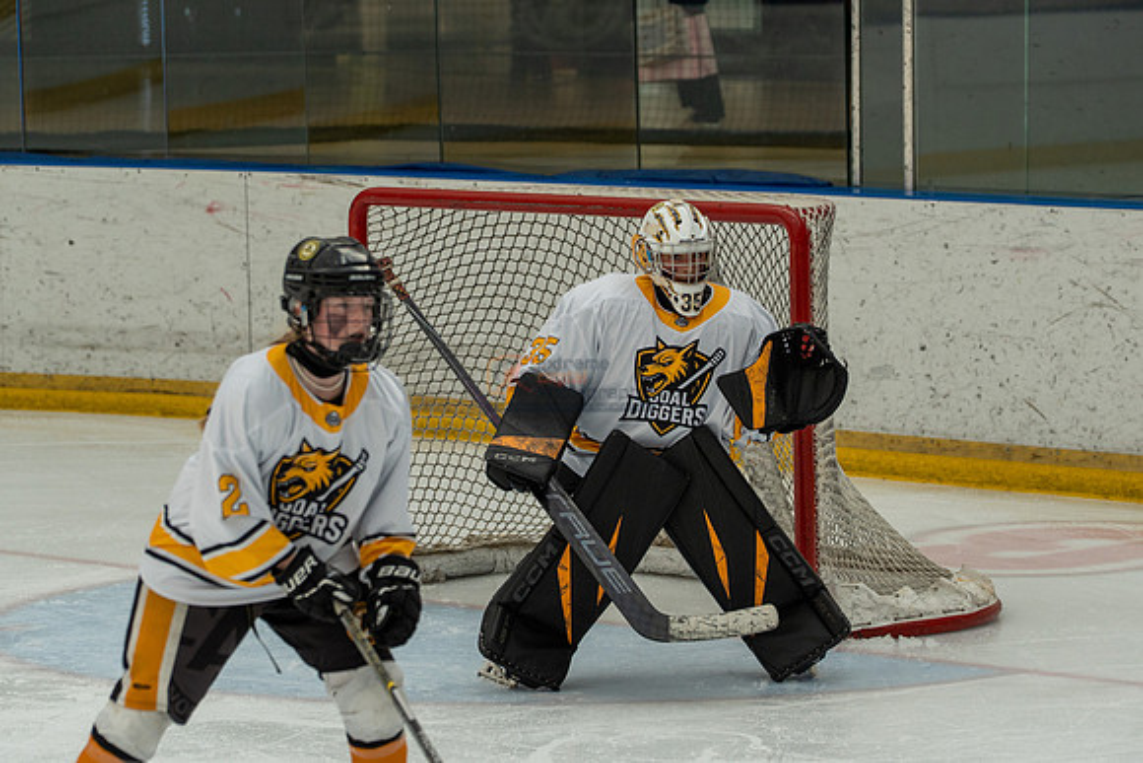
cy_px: 382
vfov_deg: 7.5
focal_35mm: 184
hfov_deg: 11.2
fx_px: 5843
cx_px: 572
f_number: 3.5
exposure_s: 1/1600
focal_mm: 123
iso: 800
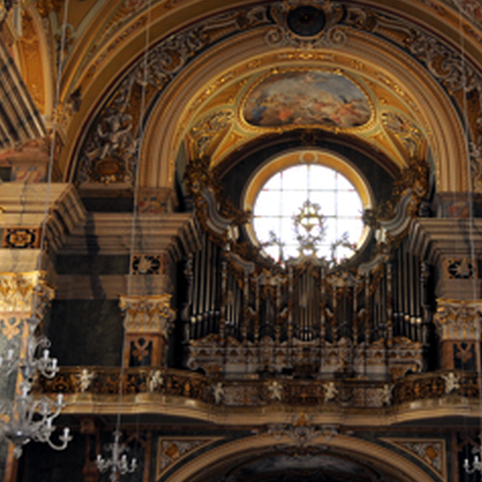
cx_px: 334
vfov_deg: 25.8
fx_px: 1051
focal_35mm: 67
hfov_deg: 25.6
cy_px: 216
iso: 720
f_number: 4
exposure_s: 1/60
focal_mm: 31
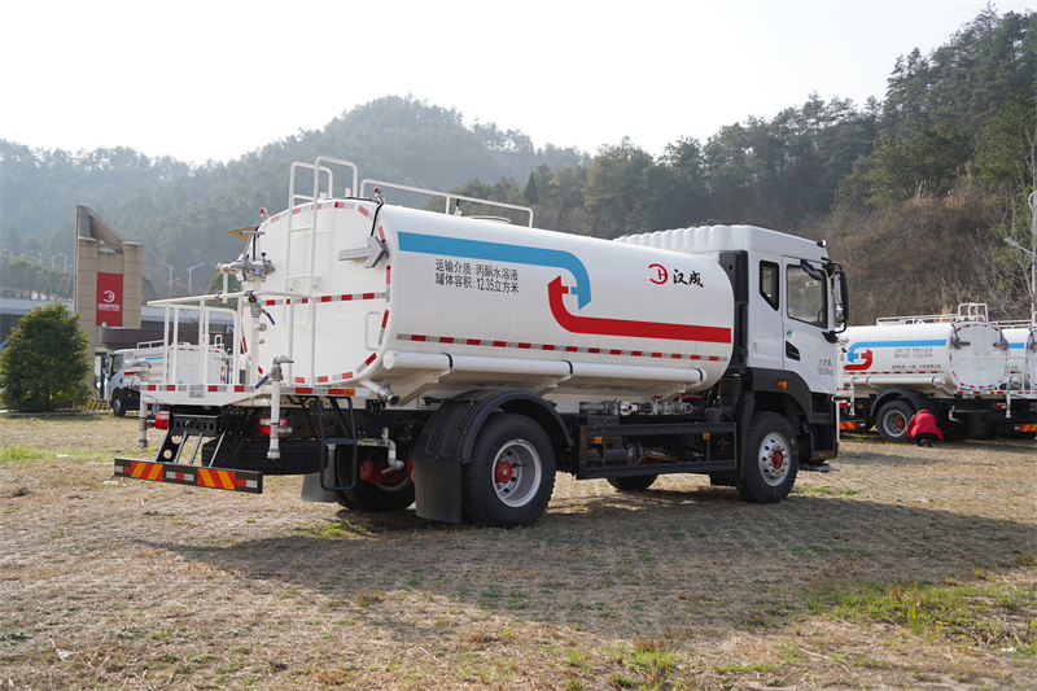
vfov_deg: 31.9
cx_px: 518
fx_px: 1210
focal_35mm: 42
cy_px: 346
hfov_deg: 46.4
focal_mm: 42
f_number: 3.5
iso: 100
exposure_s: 1/1250
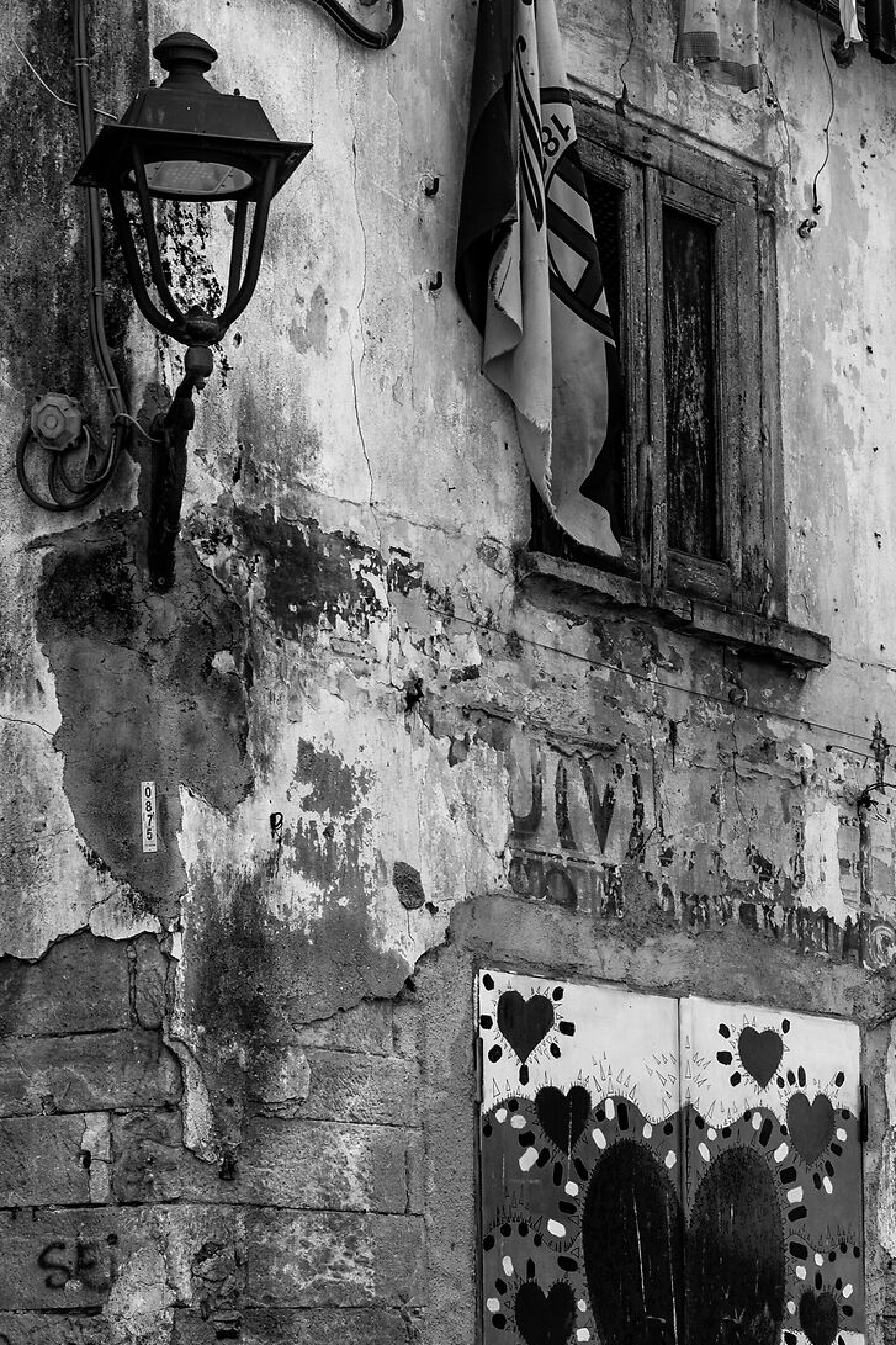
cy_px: 515
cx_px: 582
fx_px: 3286
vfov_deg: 23.1
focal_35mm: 88
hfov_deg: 15.5
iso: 100
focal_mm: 40
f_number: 11
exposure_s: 1/50
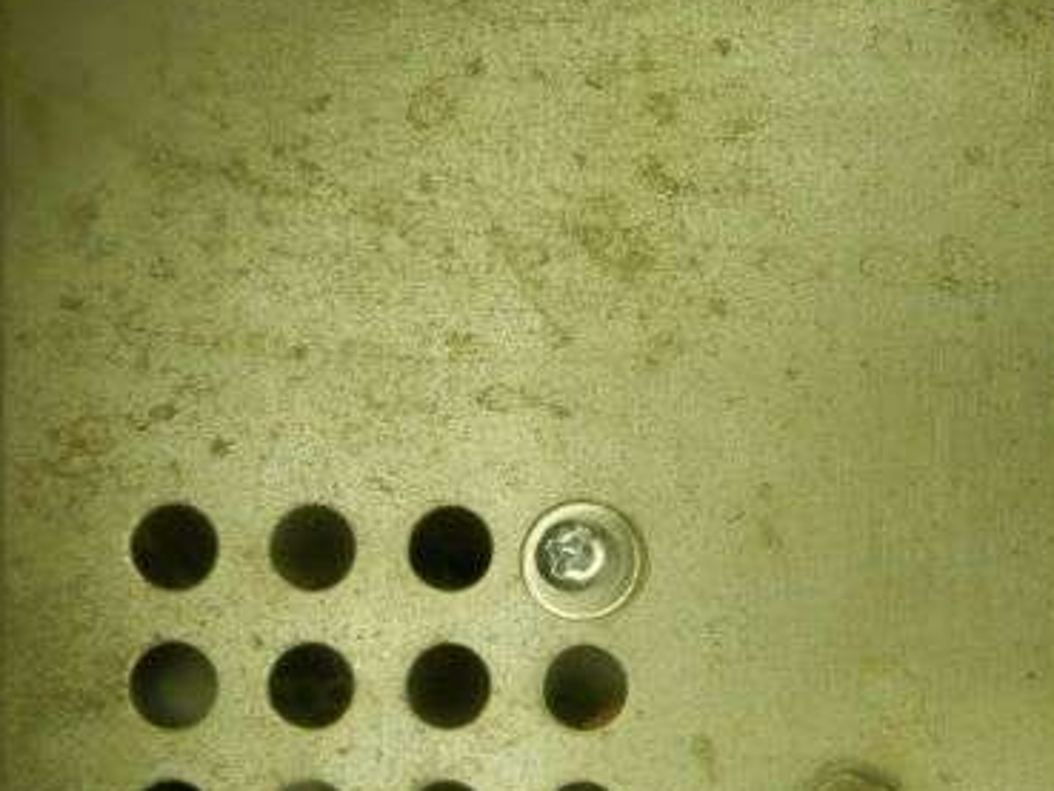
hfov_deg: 34.3
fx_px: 1584
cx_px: 997
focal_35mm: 52
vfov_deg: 27.5
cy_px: 634
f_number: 8
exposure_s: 1/40
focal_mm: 4.3
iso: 110
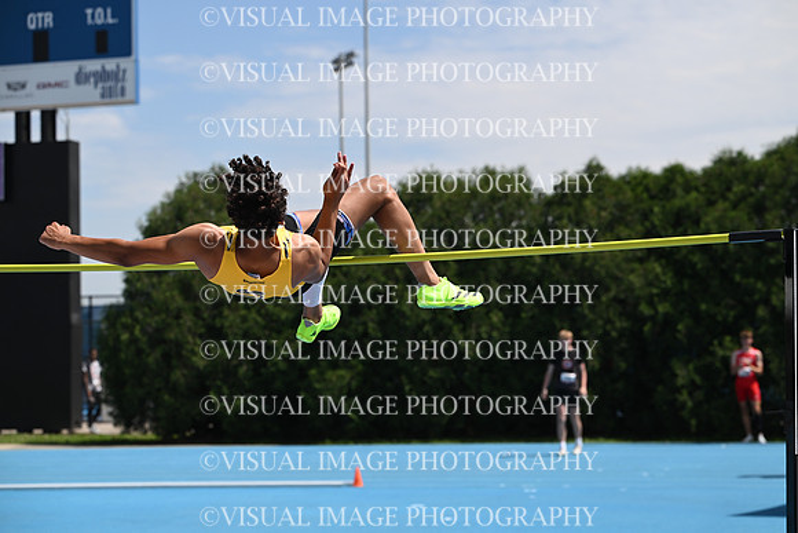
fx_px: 2151
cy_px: 266
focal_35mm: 97
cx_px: 399
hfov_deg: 21.0
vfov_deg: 14.1
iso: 200
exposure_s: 1/2500
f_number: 4.5
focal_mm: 97
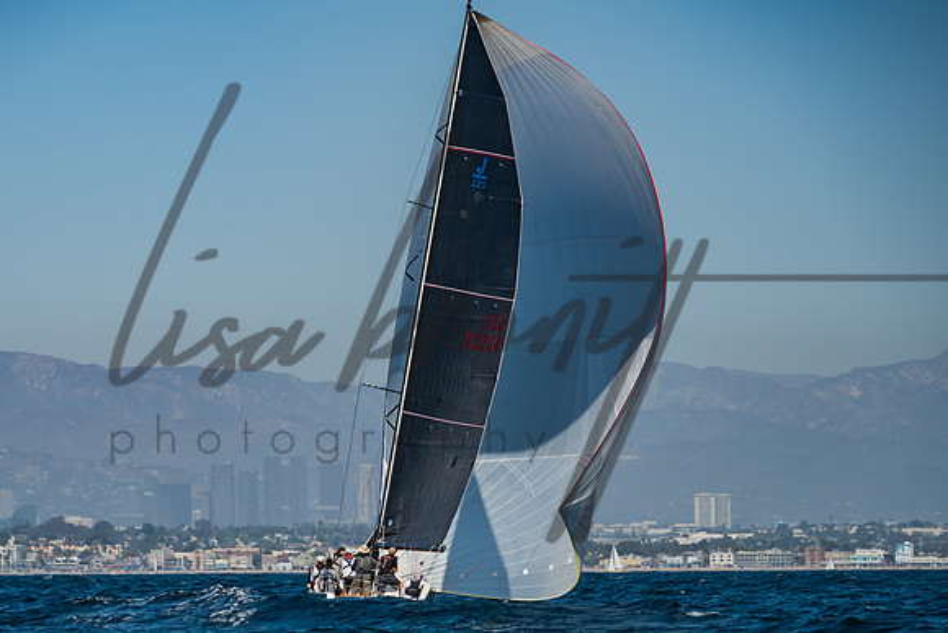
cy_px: 463
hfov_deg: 8.5
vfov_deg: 5.6
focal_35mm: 243
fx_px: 6410
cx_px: 385
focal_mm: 165
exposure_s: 1/500
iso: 160
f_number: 6.3
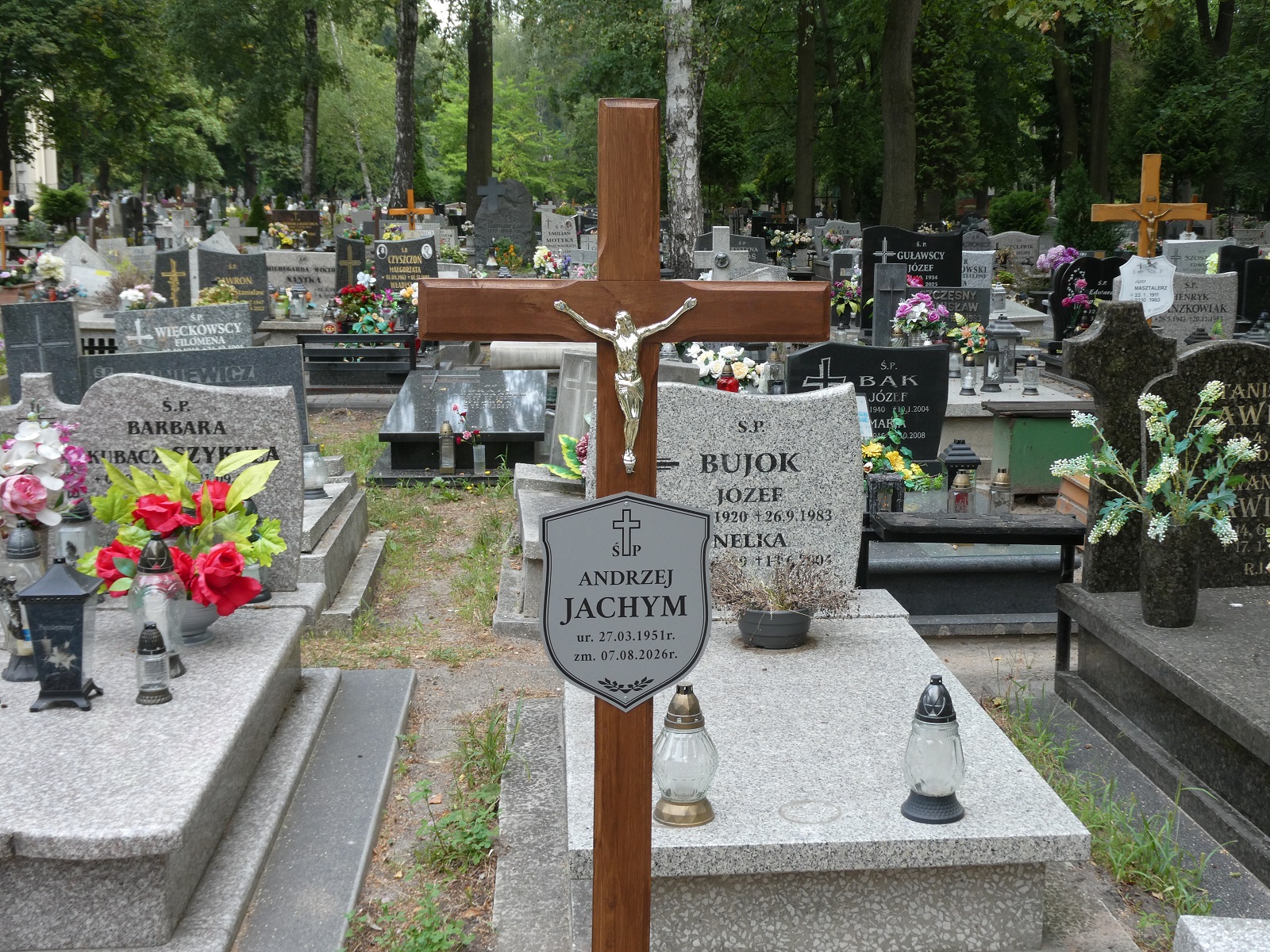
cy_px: 476
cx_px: 635
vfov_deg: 32.9
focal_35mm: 44
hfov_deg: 42.9
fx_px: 1614
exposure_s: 1/80
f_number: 3.9
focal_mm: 7.8
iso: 100
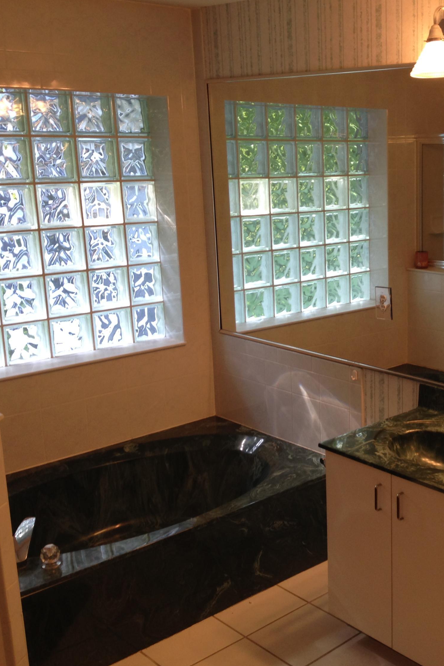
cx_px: 416
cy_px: 333
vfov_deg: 42.7
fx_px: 851
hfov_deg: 27.9
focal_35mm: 46
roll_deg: -0.1
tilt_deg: -13.5
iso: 50
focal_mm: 4.12
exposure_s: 1/24
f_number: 2.4
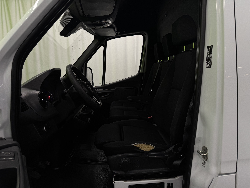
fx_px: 173
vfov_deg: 56.8
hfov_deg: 71.6
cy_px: 94
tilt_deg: -4.1
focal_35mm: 24
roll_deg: +1.9
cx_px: 125
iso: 64
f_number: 1.78
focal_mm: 6.76
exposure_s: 1/252
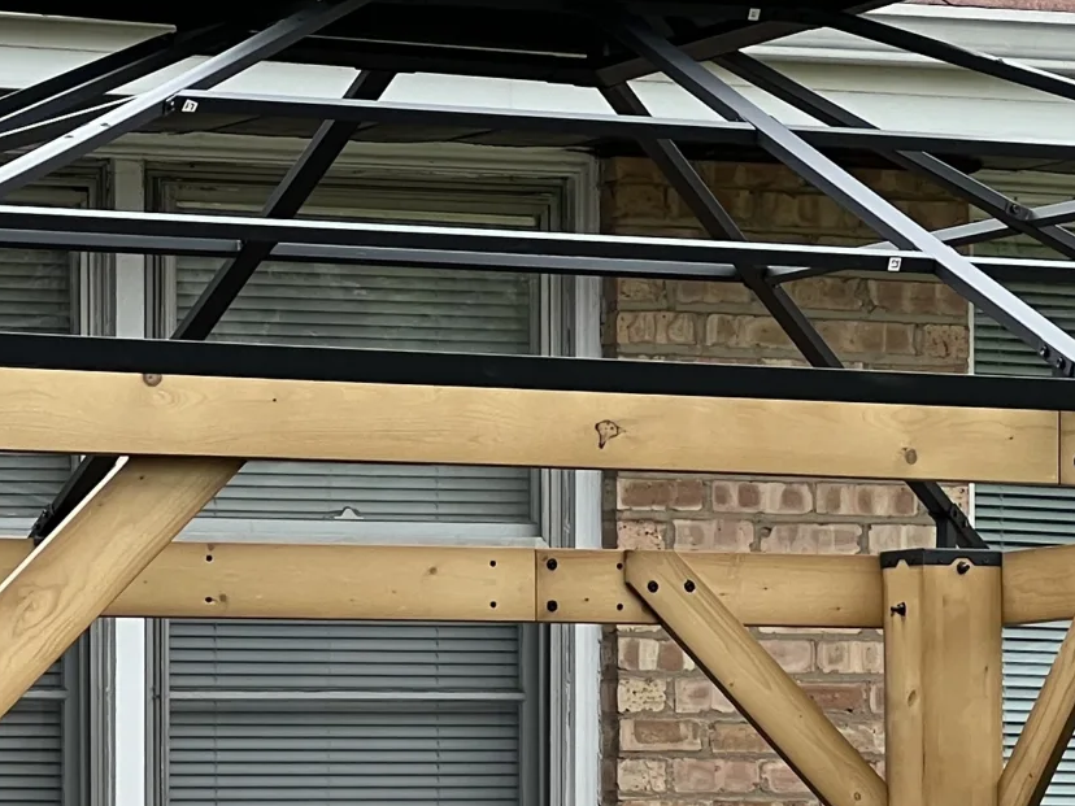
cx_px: 647
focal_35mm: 238
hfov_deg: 8.3
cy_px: 1021
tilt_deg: -0.7
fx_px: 7391
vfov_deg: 6.2
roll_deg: +0.2
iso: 32
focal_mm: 9
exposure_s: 1/300
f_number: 2.8
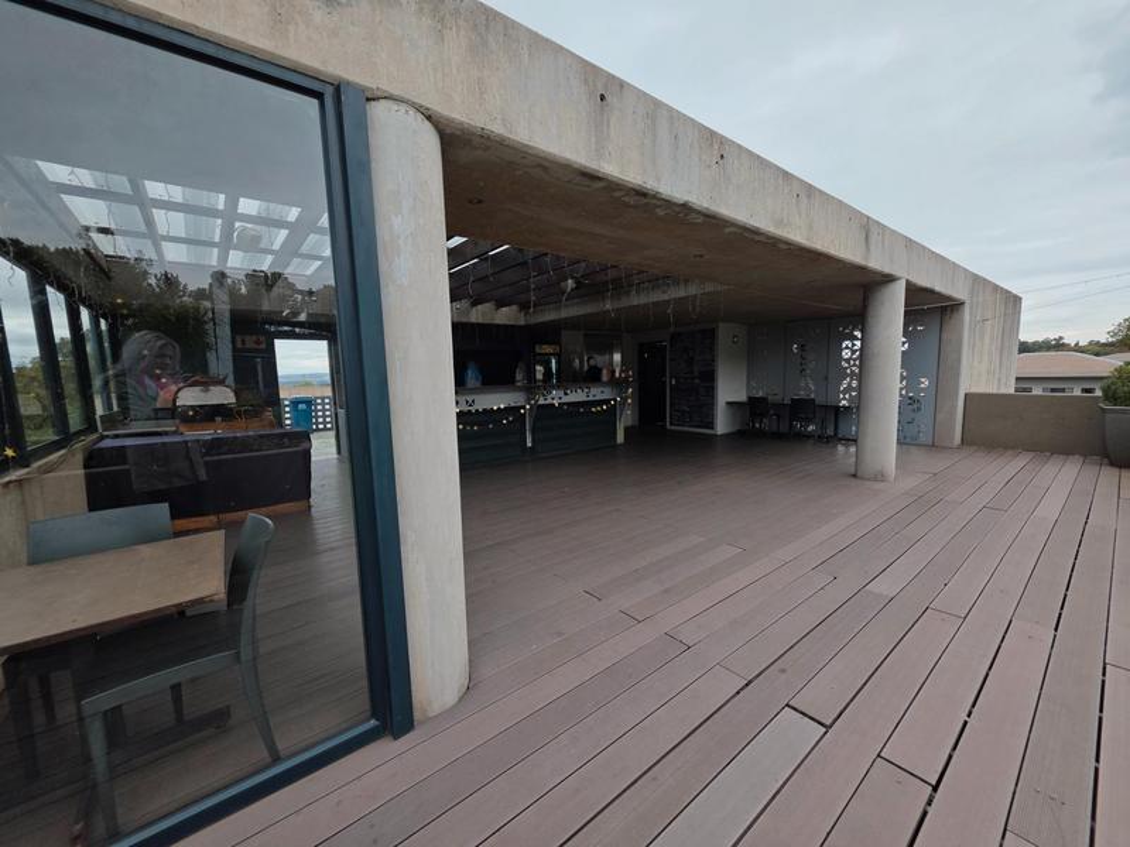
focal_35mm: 13
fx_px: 424
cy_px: 424
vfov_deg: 89.9
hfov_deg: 106.2
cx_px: 565
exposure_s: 1/2000
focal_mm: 2.2
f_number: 1.9
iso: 100
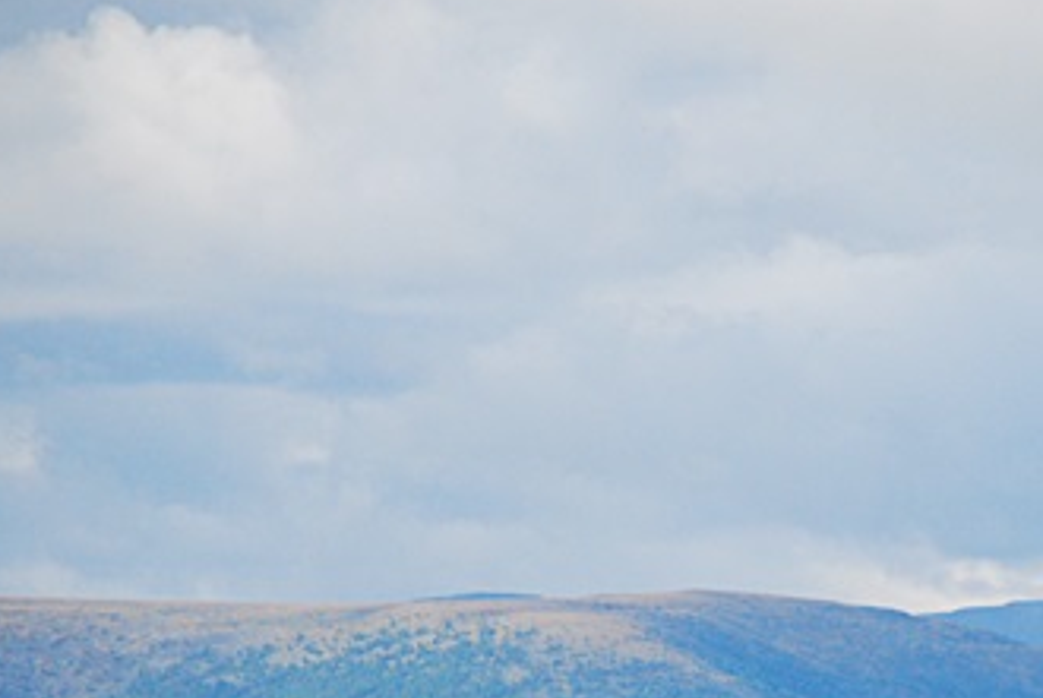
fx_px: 14250
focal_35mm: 491
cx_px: 996
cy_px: 745
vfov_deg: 2.8
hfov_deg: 4.2
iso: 400
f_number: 5.6
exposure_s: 1/1250
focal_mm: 135
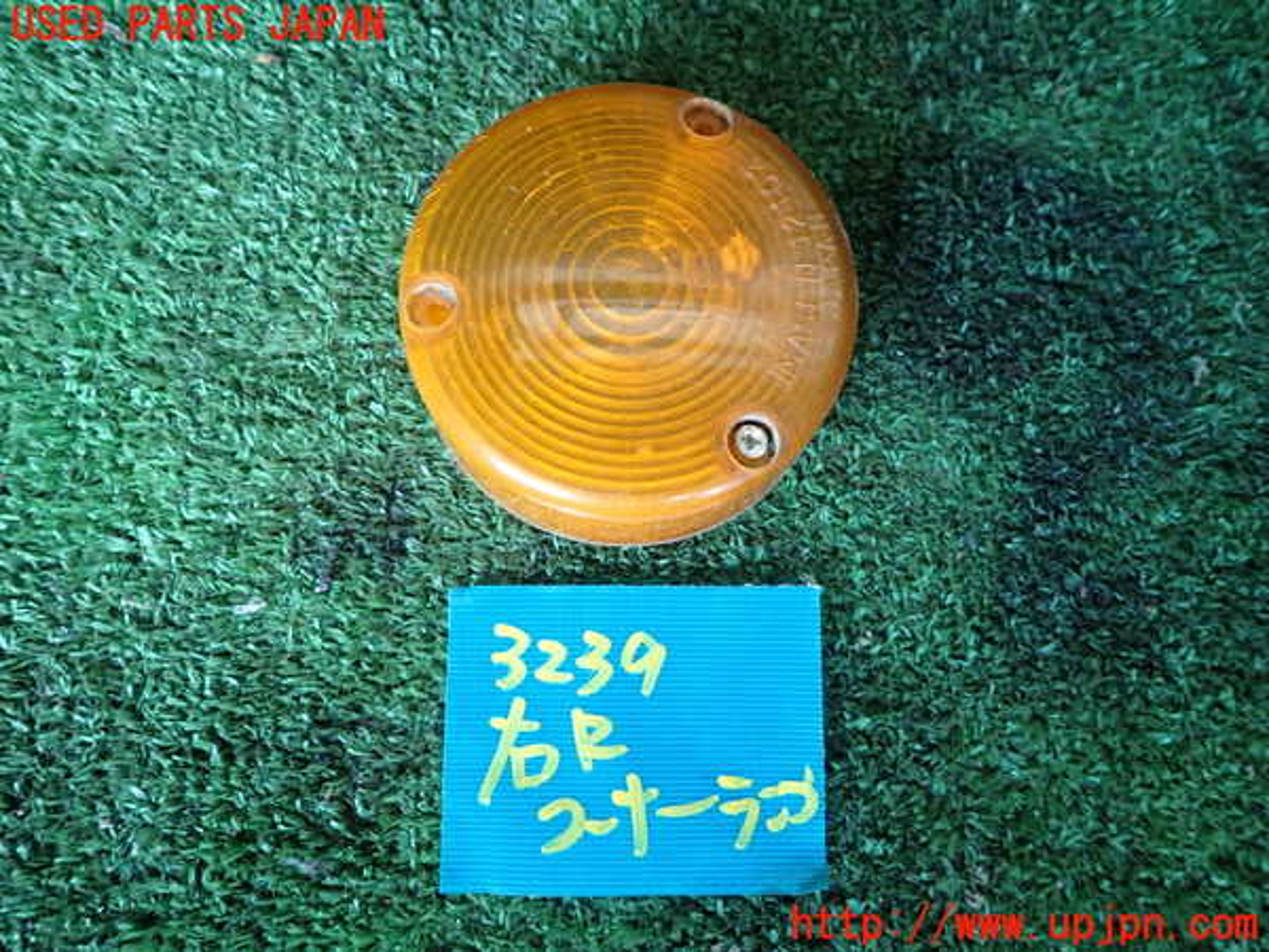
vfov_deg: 54.9
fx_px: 916
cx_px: 634
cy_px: 476
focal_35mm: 25
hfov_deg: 69.4
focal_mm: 4.5
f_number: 2
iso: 320
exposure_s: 1/30
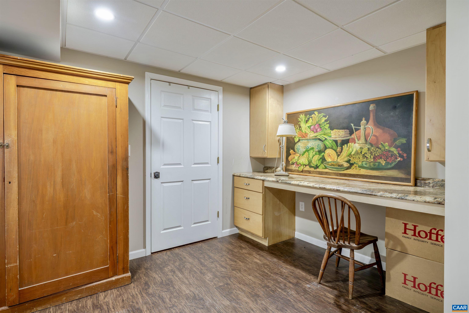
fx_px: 233
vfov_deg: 67.7
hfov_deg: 90.3
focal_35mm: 18
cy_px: 156
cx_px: 234
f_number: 8
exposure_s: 1/6
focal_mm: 17.9
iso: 2000
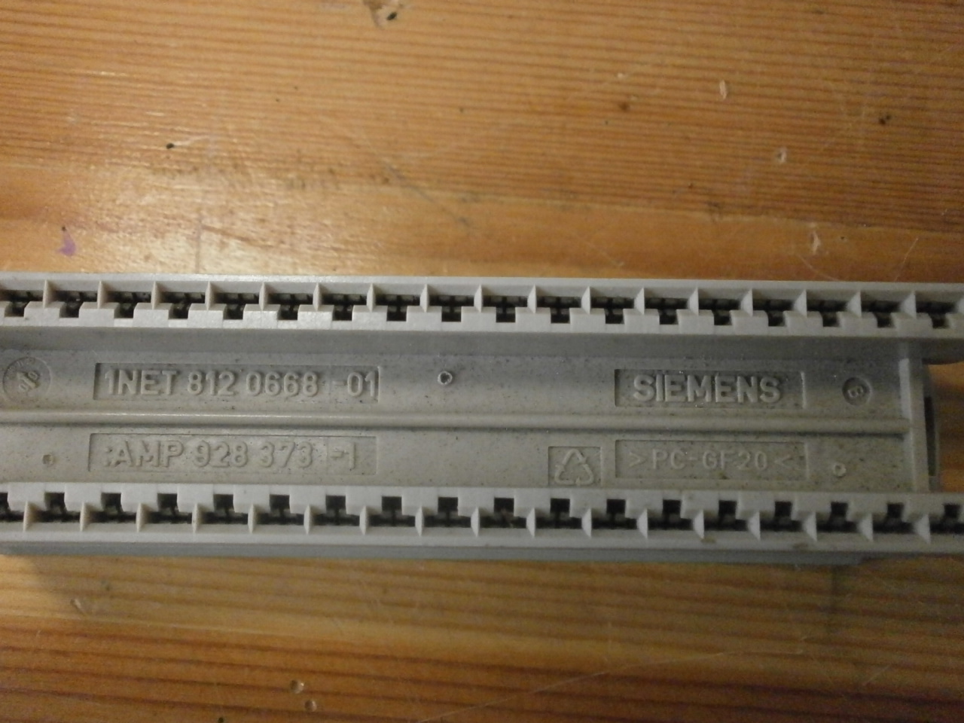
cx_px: 482
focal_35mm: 32
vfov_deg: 44.2
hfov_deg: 56.8
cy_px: 362
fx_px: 891
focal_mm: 5.8
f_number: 3.1
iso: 800
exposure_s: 1/250
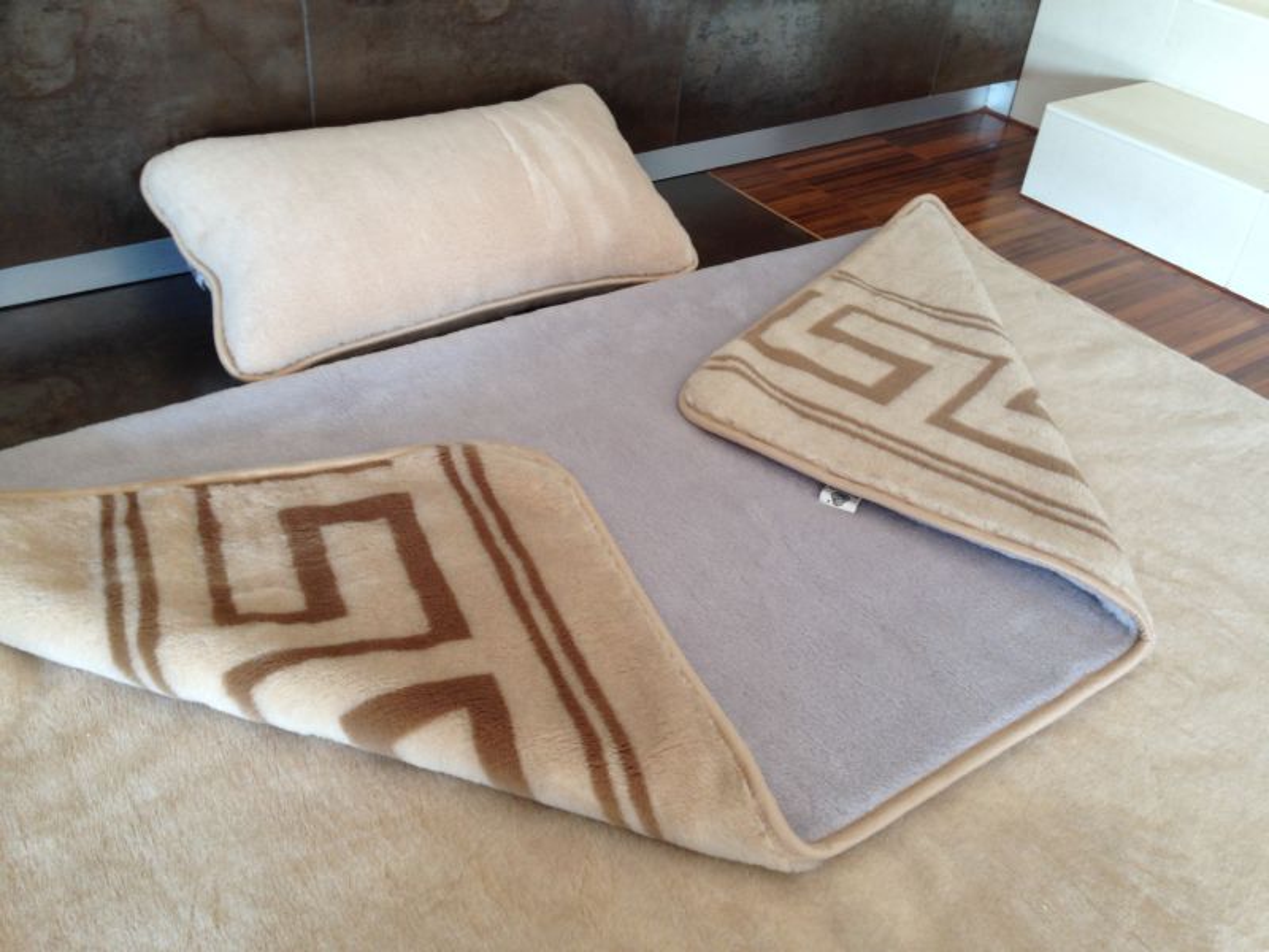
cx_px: 634
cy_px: 476
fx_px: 1210
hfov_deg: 55.4
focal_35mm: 33
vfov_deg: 42.9
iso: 50
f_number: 2.4
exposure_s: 1/20
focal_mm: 4.12
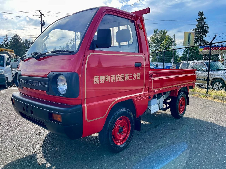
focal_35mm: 25
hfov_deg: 69.4
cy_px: 84
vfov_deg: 54.9
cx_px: 113
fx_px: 163
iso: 32
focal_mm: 5.1
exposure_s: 1/1119
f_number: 1.6
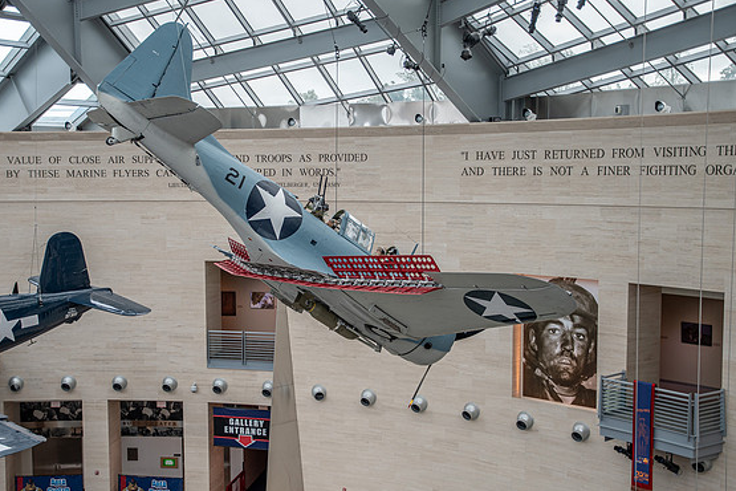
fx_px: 981
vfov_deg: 28.1
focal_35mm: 48
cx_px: 320
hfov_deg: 41.0
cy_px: 267
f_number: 3
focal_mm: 26
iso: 100
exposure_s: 1/100
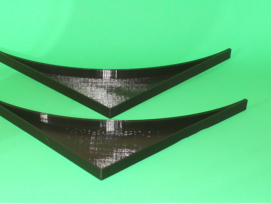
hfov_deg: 44.5
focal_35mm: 42
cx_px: 105
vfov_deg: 34.1
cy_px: 71
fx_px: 329
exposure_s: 1/25
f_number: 2.7
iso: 100
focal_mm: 5
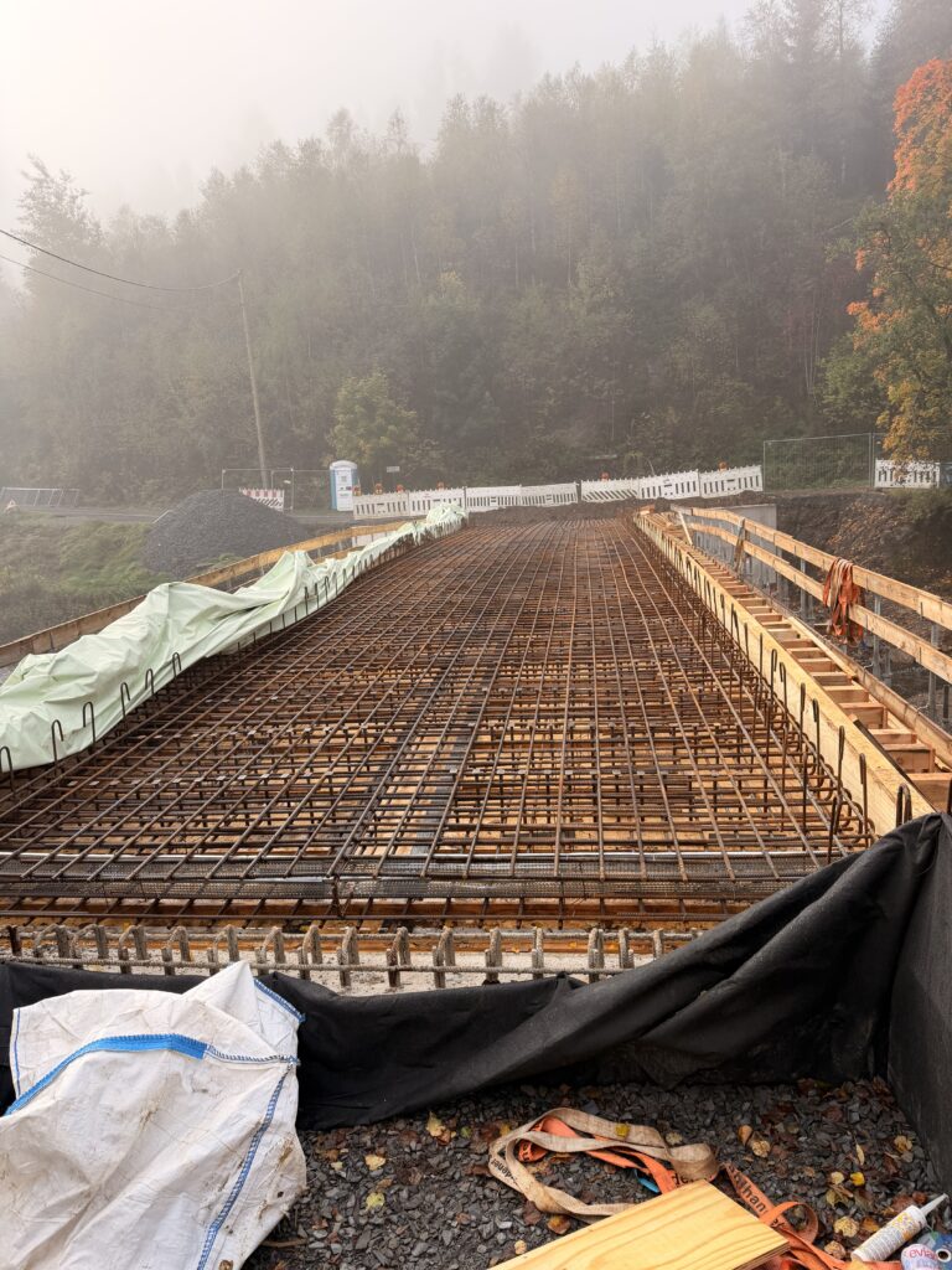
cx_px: 476
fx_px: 880
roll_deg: +3.2
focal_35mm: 24
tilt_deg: -7.7
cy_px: 635
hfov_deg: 56.8
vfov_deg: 71.6
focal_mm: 6.76
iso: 100
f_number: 1.78
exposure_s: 1/1060
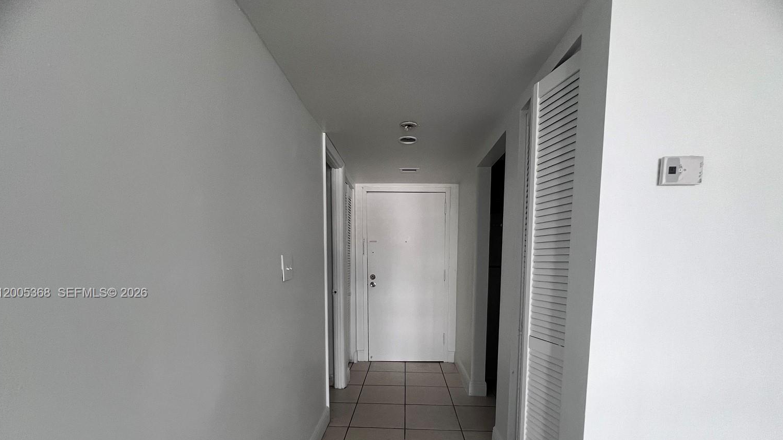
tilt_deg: -5.8
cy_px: 294
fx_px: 311
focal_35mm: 15
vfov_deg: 68.5
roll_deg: -0.4
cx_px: 401
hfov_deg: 103.0
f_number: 1.8
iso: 250
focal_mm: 1.57
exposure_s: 1/96
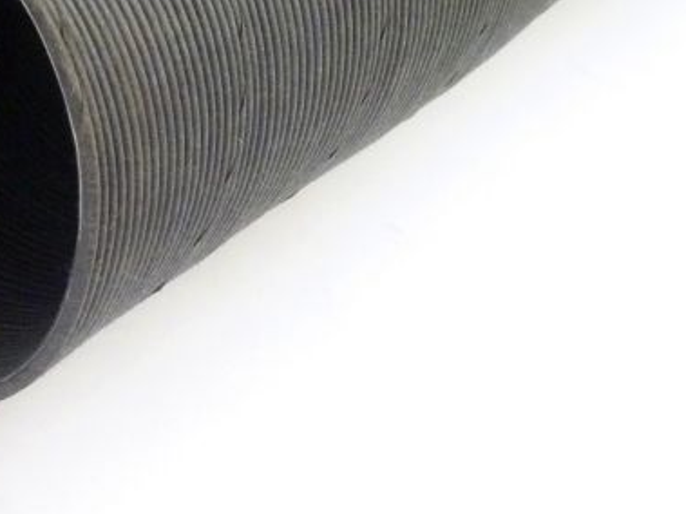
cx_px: 269
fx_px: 3269
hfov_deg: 12.0
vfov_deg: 8.9
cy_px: -34
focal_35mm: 165
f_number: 4.1
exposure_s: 1/20
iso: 400
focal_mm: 11
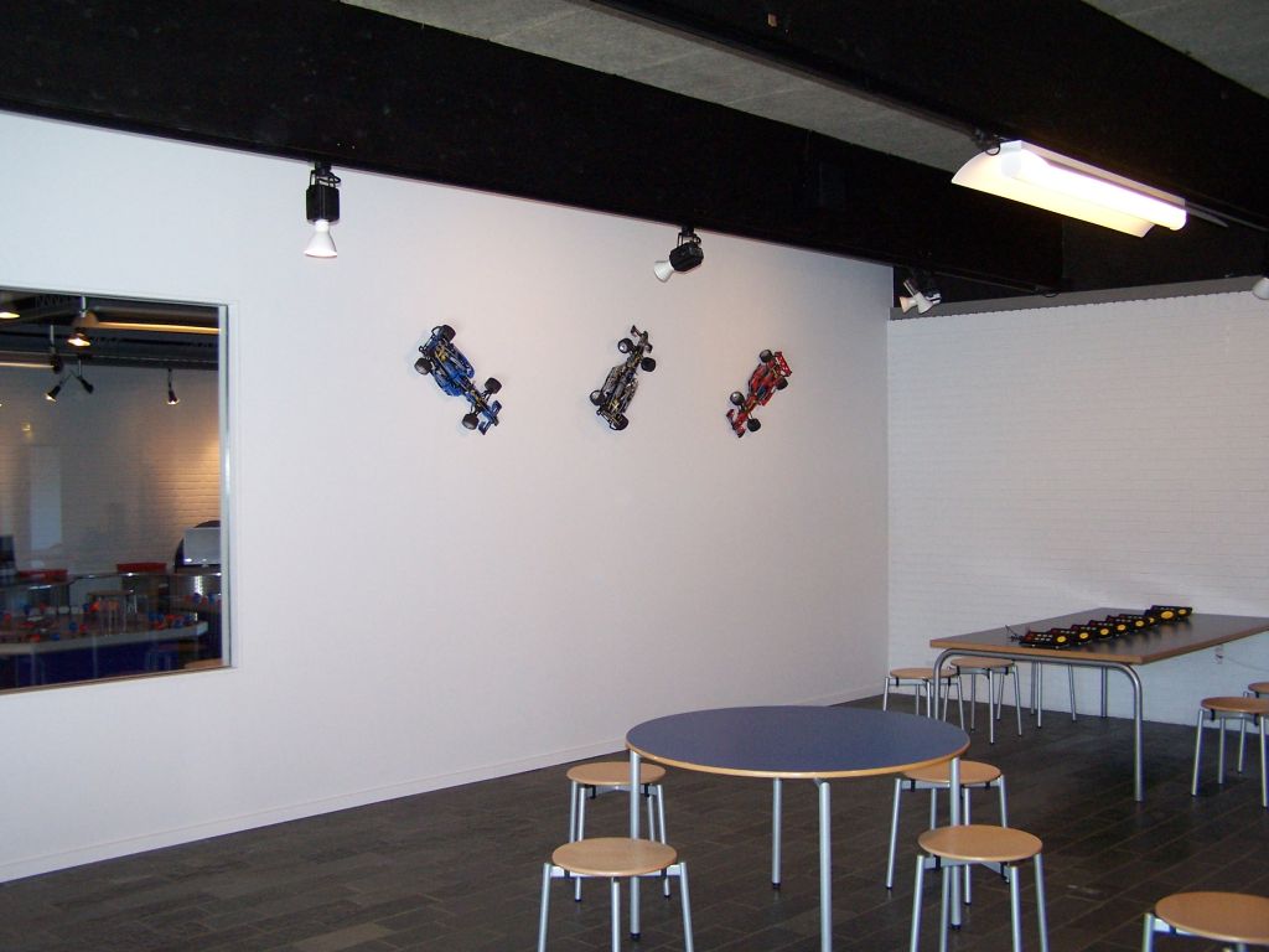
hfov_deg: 49.0
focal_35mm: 38
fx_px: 1393
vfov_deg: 37.7
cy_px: 476
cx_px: 634
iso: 140
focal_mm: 6.3
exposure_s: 1/60
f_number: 2.8
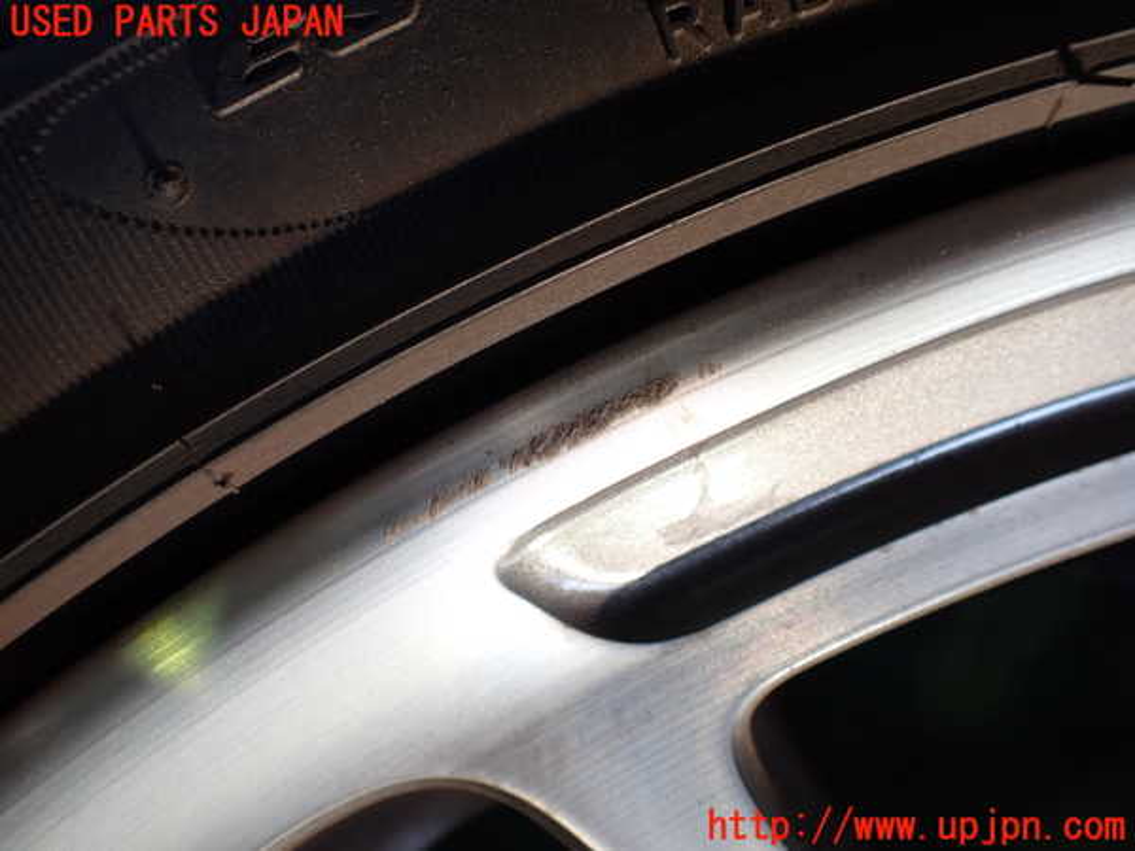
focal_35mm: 30
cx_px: 568
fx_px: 984
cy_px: 426
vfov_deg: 46.8
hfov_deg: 60.0
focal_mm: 5.4
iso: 160
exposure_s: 1/125
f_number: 2.3
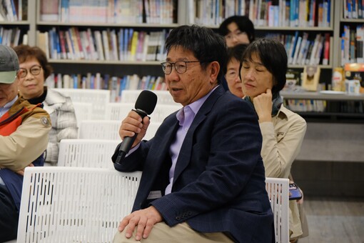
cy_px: 122
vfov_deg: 11.7
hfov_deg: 17.5
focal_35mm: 117
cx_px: 182
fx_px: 1183
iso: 4000
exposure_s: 1/220
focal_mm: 78.1
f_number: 4
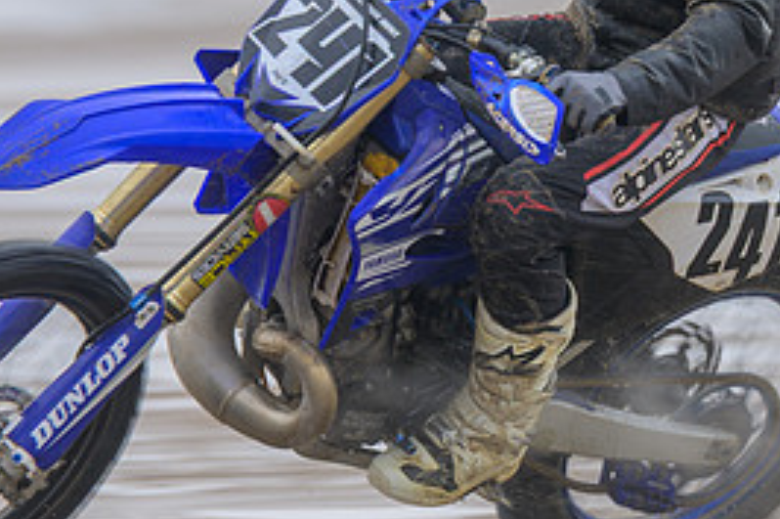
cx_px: 176
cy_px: 85
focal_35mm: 717
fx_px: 15525
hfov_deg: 2.9
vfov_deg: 1.9
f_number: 4
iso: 64
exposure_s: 1/250
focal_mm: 200
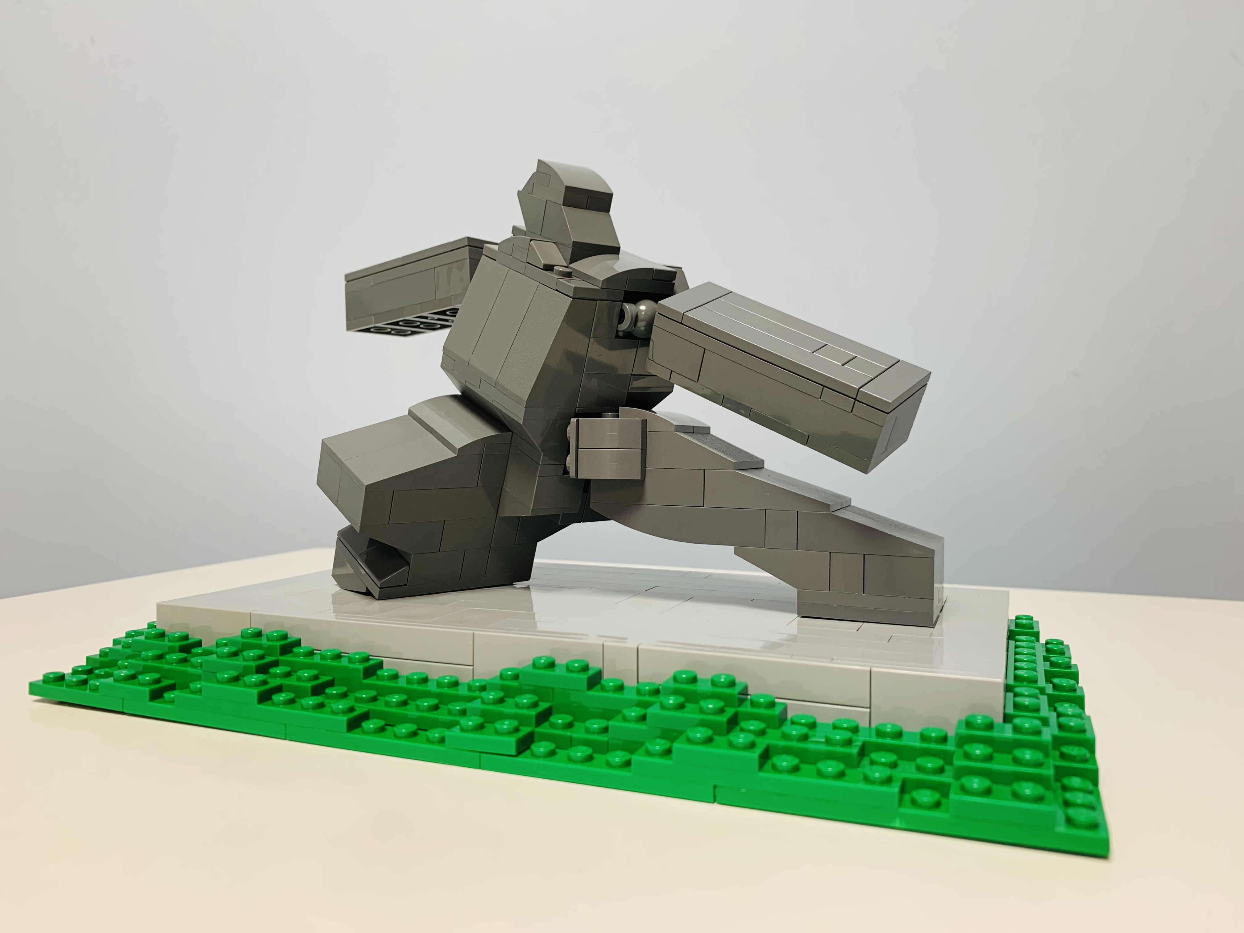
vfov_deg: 53.1
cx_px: 622
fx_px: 934
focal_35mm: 26
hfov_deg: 67.3
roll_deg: -0.5
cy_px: 466
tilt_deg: -0.4
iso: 125
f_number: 1.8
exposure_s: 1/50
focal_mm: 4.25
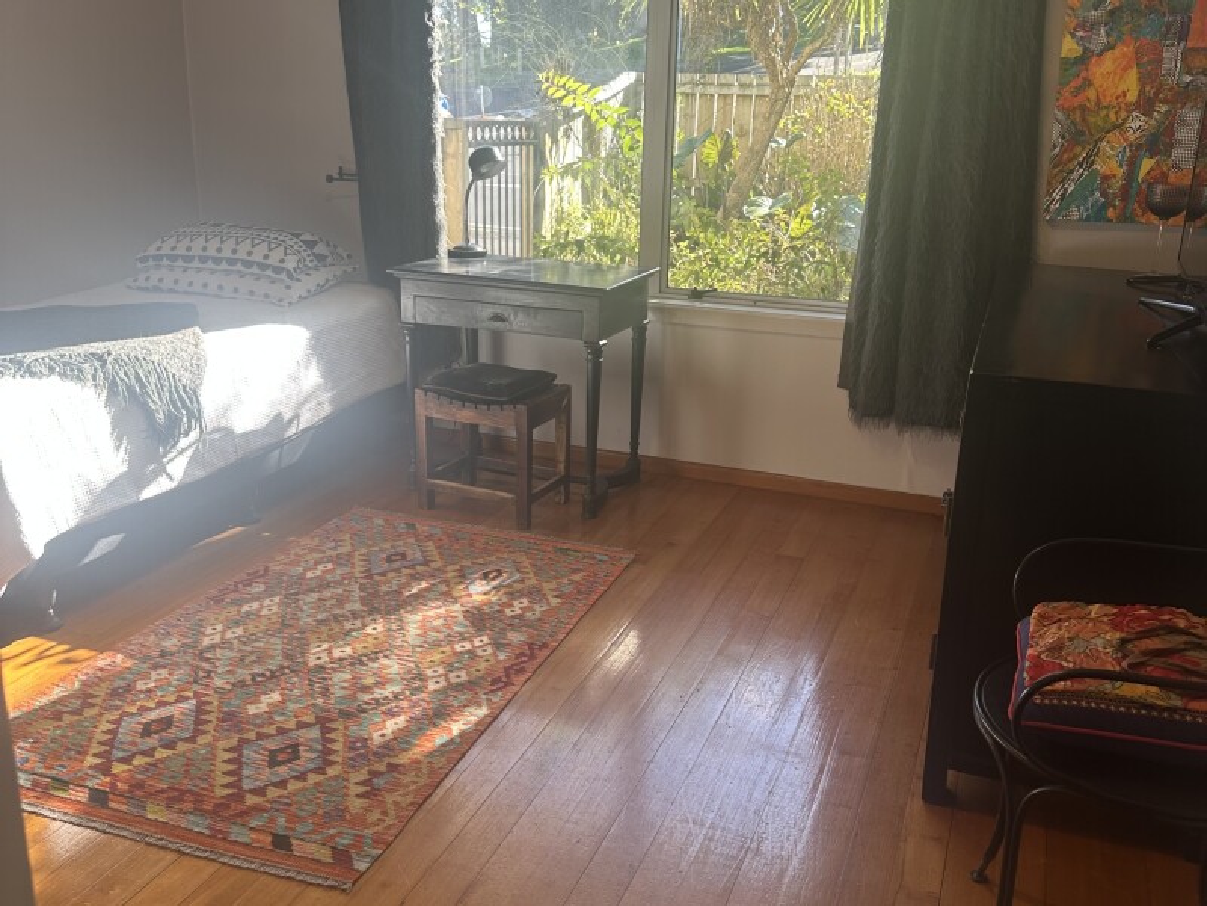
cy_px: 453
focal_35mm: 24
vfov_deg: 56.8
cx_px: 604
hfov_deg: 71.6
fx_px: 837
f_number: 1.78
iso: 80
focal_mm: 6.86
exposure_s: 1/121
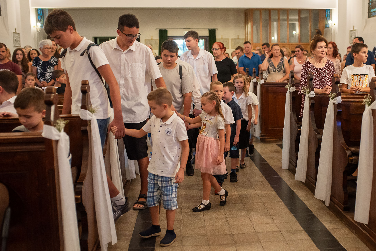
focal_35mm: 45
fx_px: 468
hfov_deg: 43.5
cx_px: 233
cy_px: 131
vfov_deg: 30.1
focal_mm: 35
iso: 1250
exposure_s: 1/320
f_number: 2.2
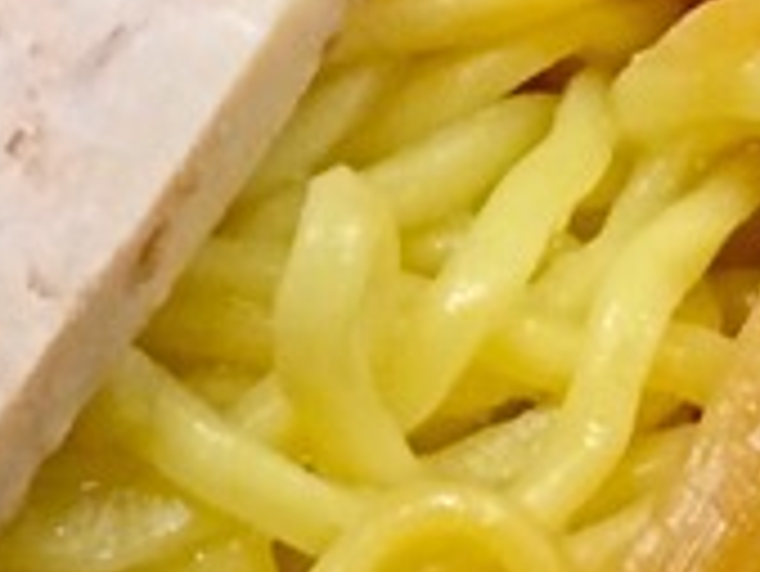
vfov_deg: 6.7
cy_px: -41
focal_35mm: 220
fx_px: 4834
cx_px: 256
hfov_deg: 9.0
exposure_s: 1/33
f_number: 2.2
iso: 50
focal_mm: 4.15
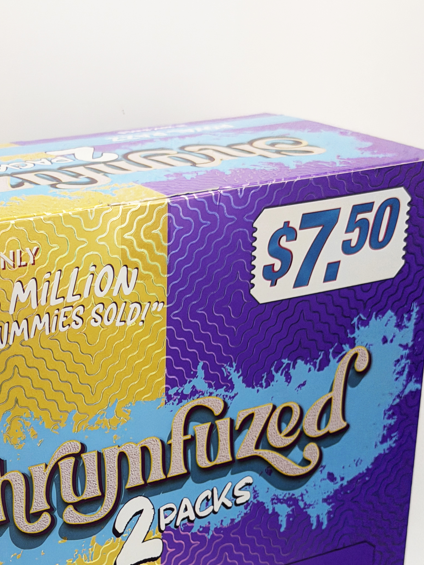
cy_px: 530
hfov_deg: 15.6
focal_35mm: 94
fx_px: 1535
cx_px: 80
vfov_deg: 20.4
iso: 64
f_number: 1.78
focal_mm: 6.76
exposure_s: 1/409
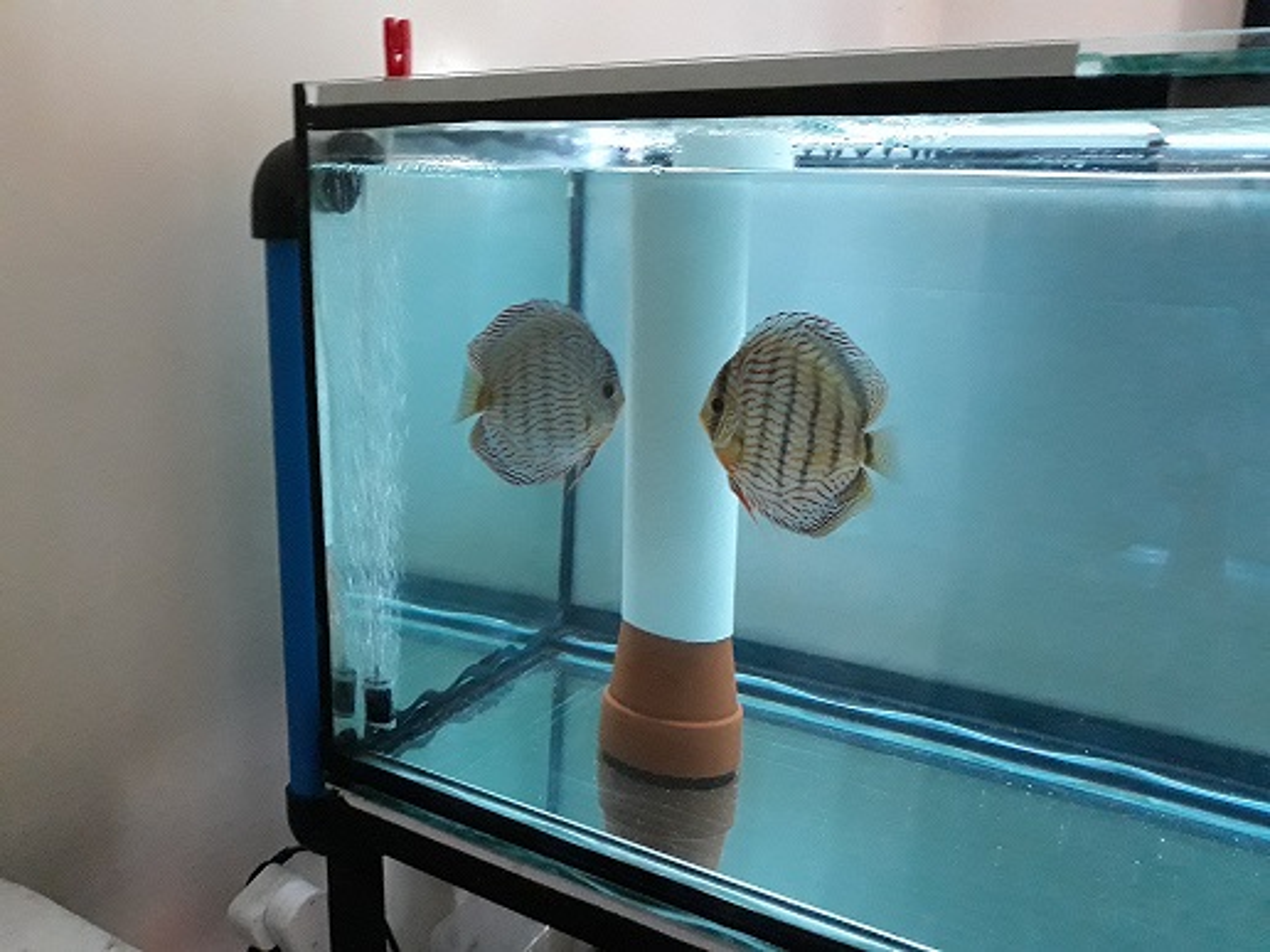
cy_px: 476
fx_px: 991
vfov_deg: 51.4
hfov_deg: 65.3
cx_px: 635
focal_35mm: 27
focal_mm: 3.6
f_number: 1.9
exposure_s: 1/20
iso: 800
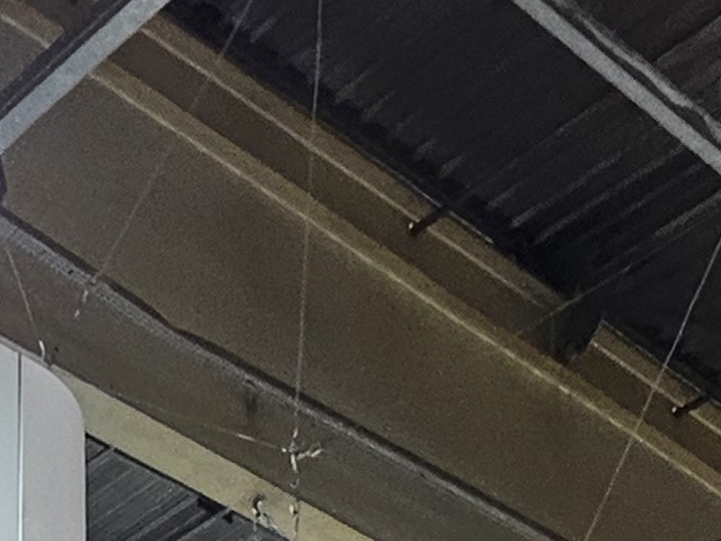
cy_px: 1760
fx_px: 2020
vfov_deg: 10.0
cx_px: -234
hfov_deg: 18.7
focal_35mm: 97
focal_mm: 1.7
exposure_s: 1/50
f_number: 2.2
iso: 80
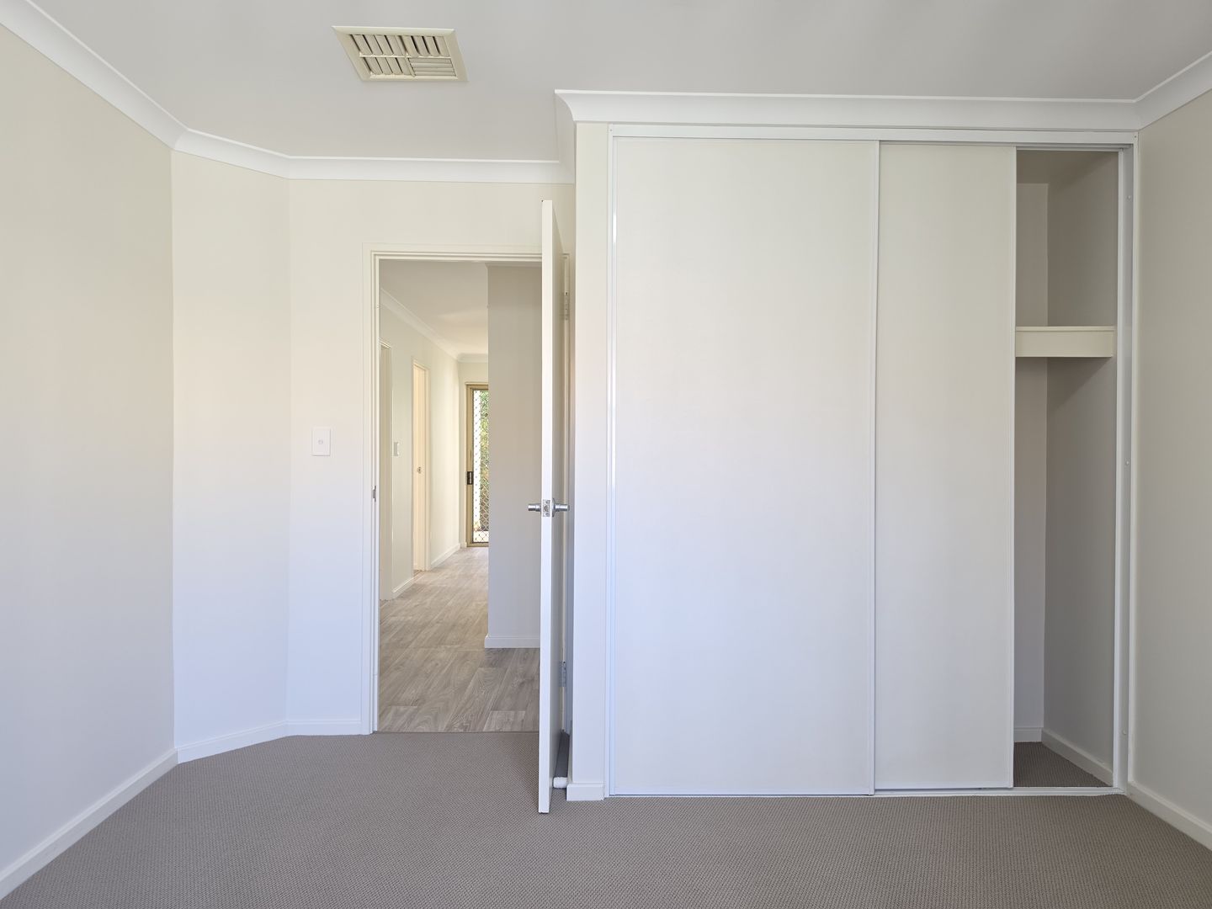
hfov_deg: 73.9
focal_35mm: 23
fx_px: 805
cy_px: 454
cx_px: 606
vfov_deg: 58.9
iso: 200
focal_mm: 6.5
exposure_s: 1/100
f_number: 1.4
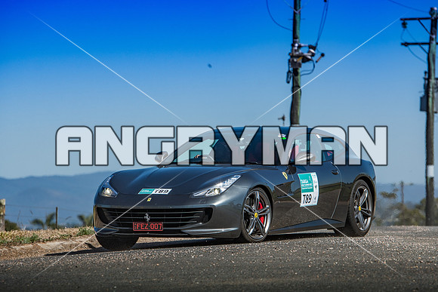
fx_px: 3103
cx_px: 219
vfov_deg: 5.4
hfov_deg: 8.1
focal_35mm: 255
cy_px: 146
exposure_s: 1/2500
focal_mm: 170
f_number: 4.5
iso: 100
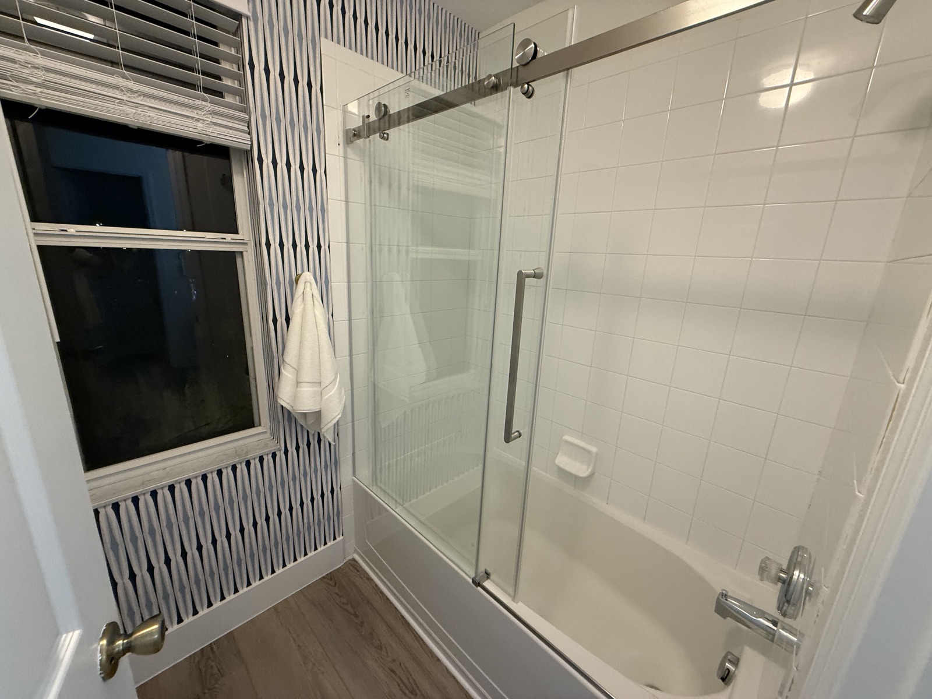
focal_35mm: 14
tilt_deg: -14.3
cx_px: 466
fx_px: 377
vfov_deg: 85.7
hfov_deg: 102.1
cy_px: 350
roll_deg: -2.1
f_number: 2.2
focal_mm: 2.22
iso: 320
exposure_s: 1/60
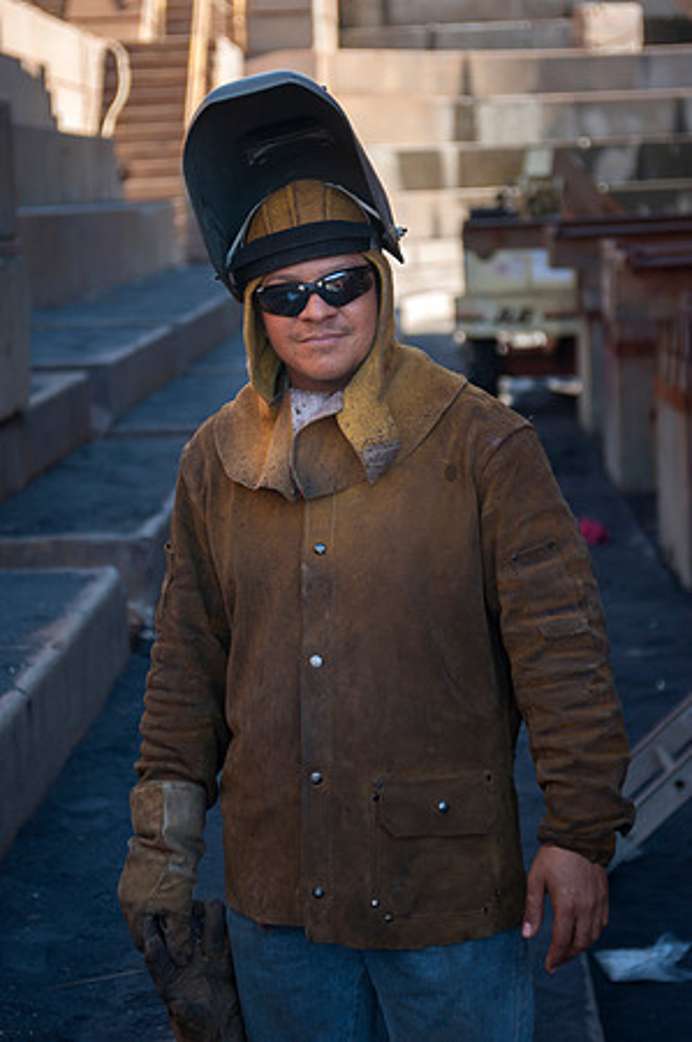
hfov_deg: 16.0
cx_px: 346
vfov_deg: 23.9
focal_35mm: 85
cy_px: 521
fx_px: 2456
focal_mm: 85
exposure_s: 1/125
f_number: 4.5
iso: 200
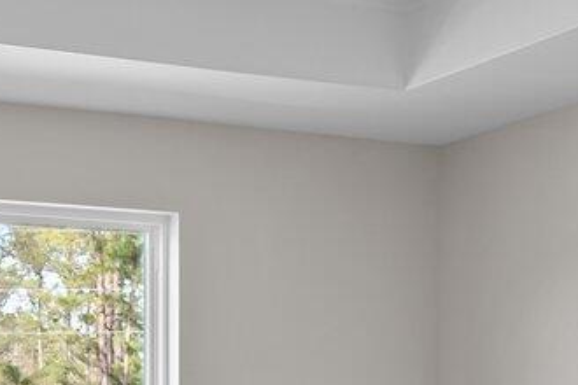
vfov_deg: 14.2
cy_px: 492
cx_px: 2
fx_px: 1493
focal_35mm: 93
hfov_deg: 21.2
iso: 400
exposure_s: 1/13
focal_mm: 15
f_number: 7.1
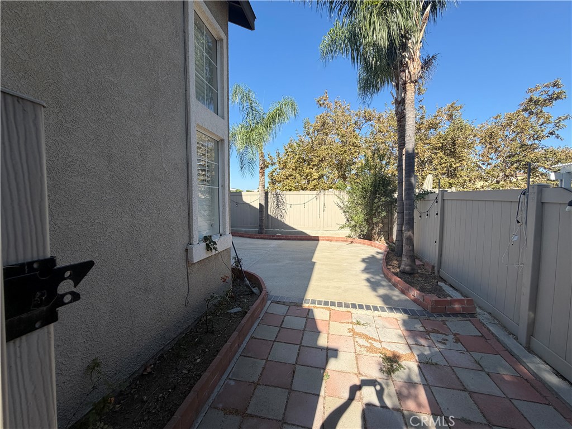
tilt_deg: -3.3
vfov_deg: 85.7
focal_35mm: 14
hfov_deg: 102.1
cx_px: 286
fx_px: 231
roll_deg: -0.5
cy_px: 214
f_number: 2.2
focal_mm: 2.22
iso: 40
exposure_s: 1/770
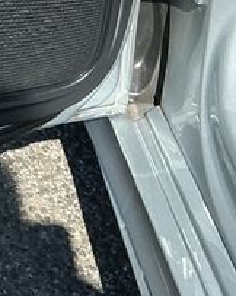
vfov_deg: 12.7
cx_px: -237
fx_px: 1250
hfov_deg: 10.0
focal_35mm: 143
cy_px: -166
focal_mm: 3
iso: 25
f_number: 1.8
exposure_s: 1/1015
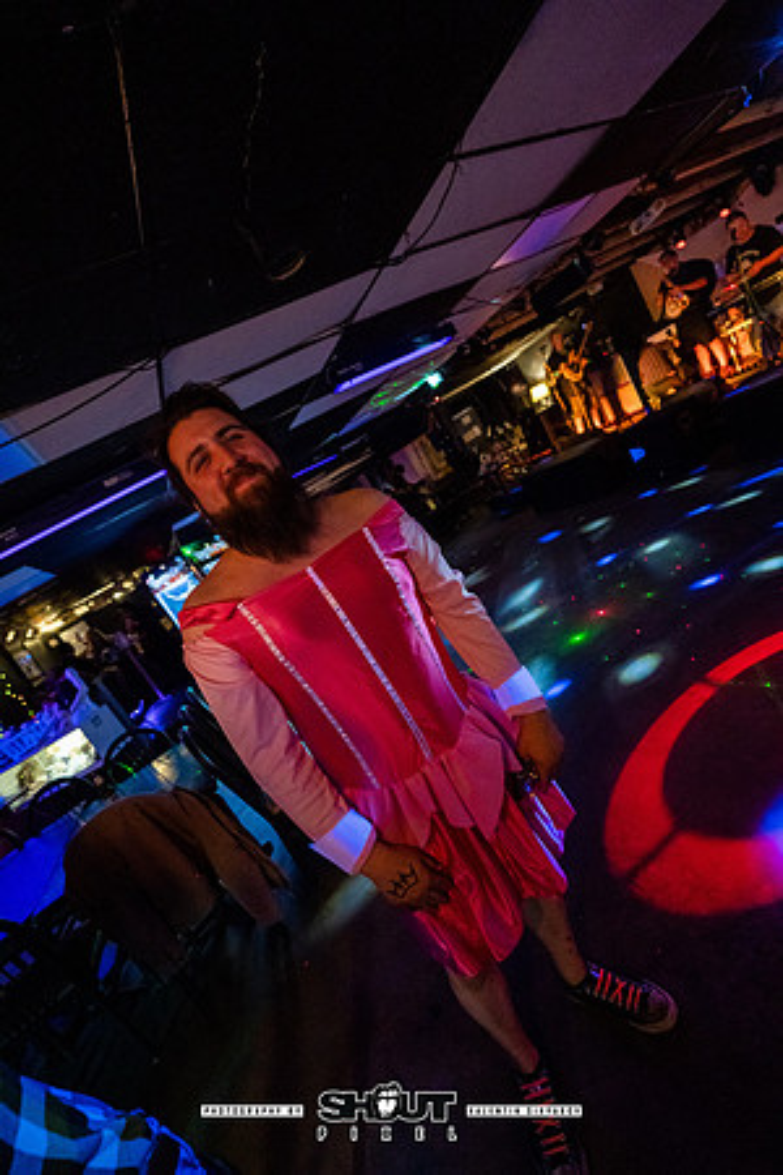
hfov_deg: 81.2
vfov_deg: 104.3
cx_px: 392
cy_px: 588
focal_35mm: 14
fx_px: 457
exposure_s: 1/160
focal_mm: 14
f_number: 2.8
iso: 3200
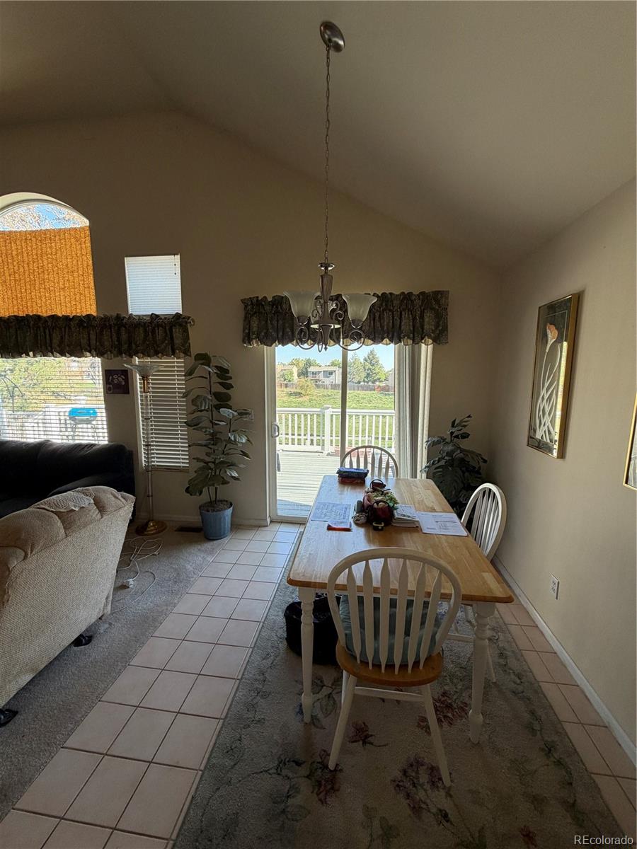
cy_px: 424
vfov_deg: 102.1
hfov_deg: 85.7
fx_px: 344
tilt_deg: -6.9
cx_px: 318
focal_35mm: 14
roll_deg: -0.3
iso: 40
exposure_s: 1/148
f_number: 2.2
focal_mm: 2.22
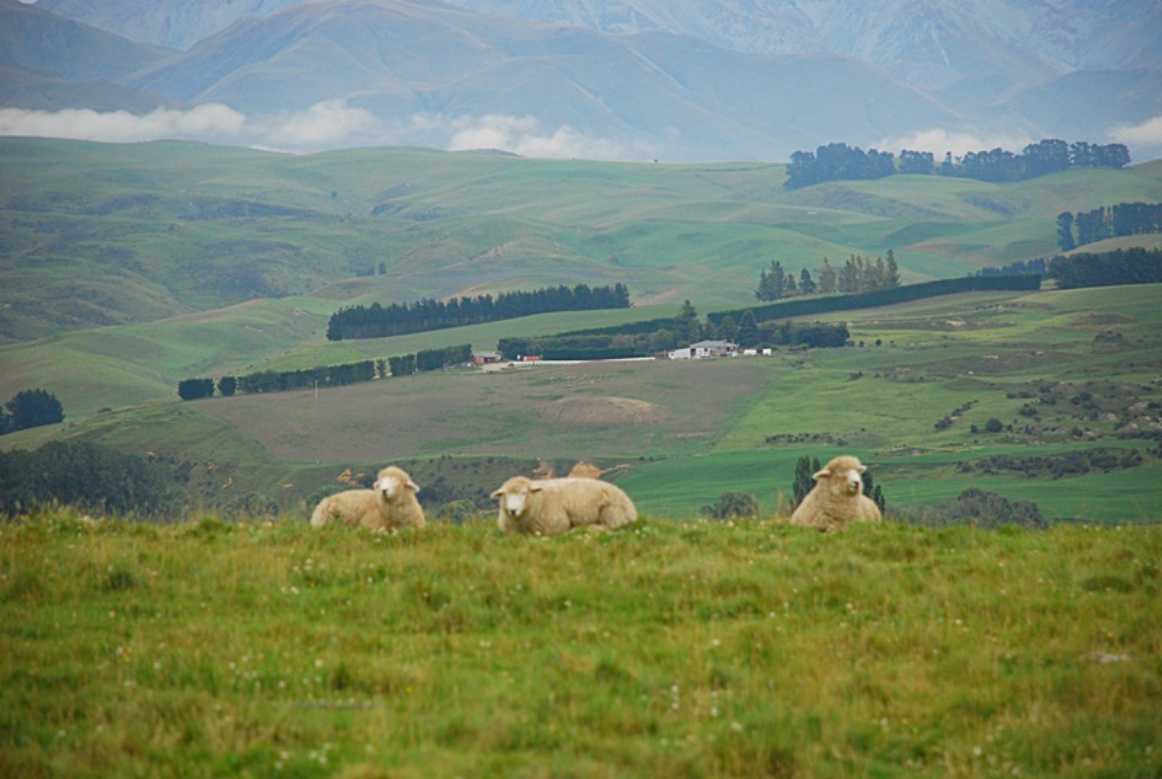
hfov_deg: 10.1
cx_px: 581
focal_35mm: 202
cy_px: 390
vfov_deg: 6.8
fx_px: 6546
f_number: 6.3
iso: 400
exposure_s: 1/500
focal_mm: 135
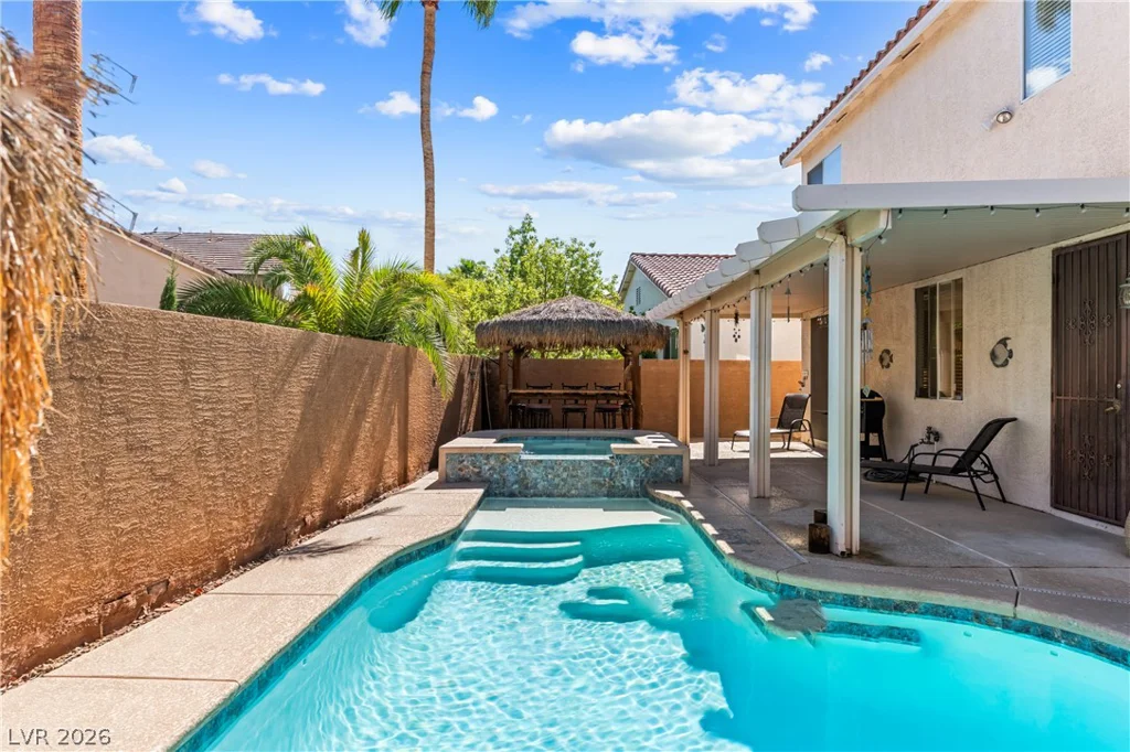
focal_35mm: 22
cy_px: 376
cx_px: 565
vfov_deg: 57.2
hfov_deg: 78.6
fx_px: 690
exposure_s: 1/8000
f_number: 5
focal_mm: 22
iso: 400
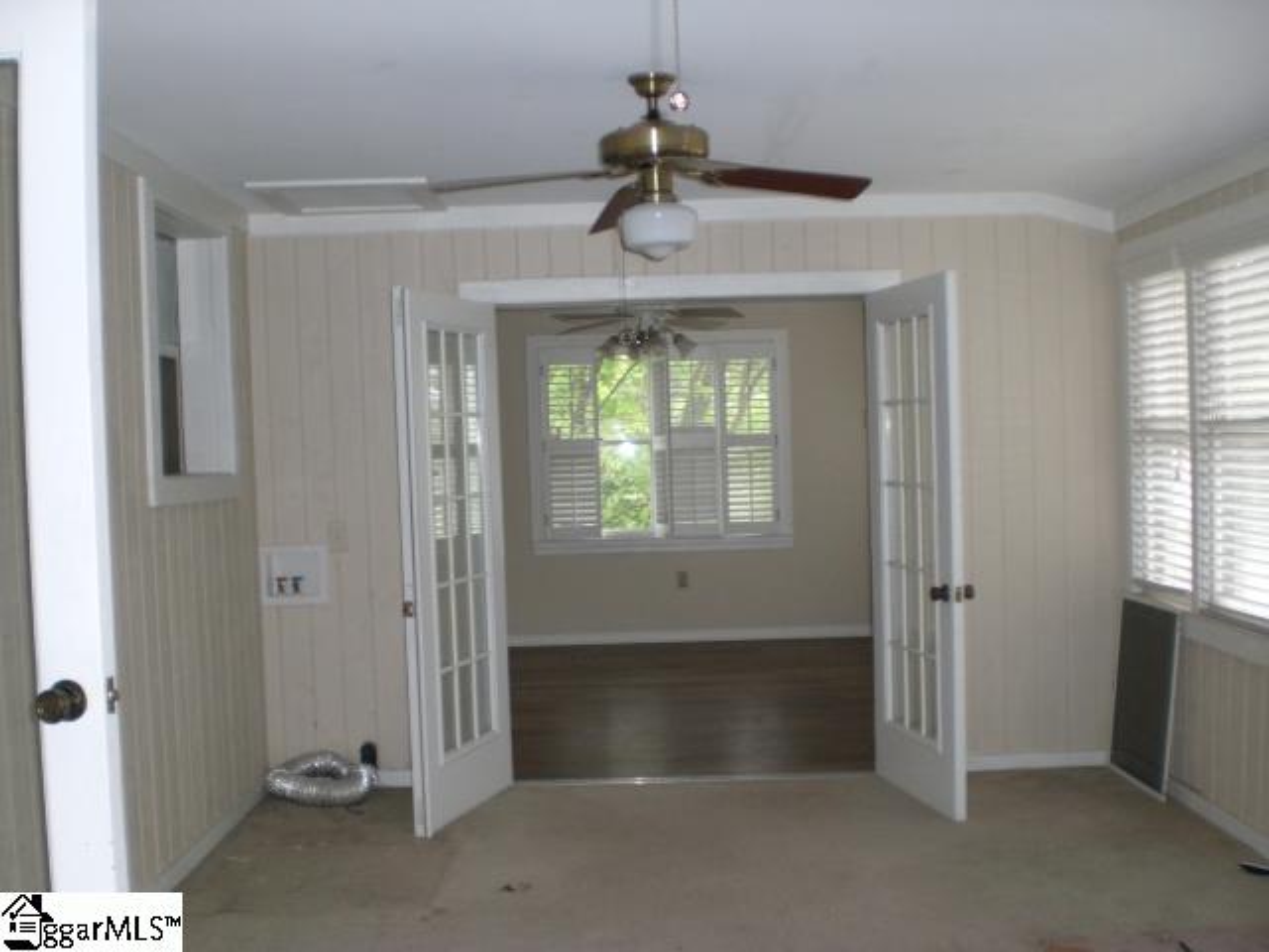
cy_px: 476
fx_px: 1393
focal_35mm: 38
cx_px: 634
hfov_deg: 49.0
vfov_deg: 37.7
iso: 200
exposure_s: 1/60
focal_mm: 6.3
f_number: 3.1
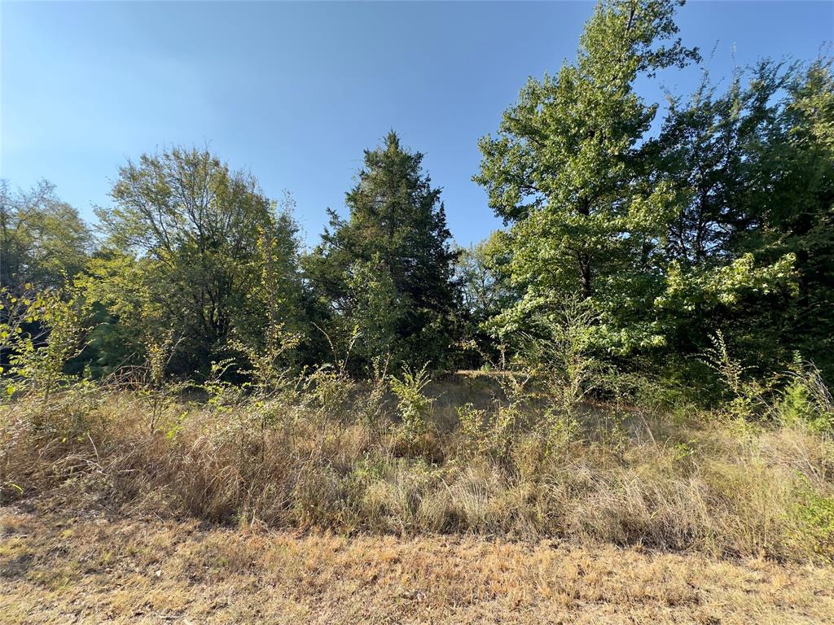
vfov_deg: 85.7
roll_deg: -2.7
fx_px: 337
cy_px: 312
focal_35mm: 14
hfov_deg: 102.1
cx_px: 417
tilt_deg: +6.1
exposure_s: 1/545
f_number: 2.2
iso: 40
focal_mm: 2.22
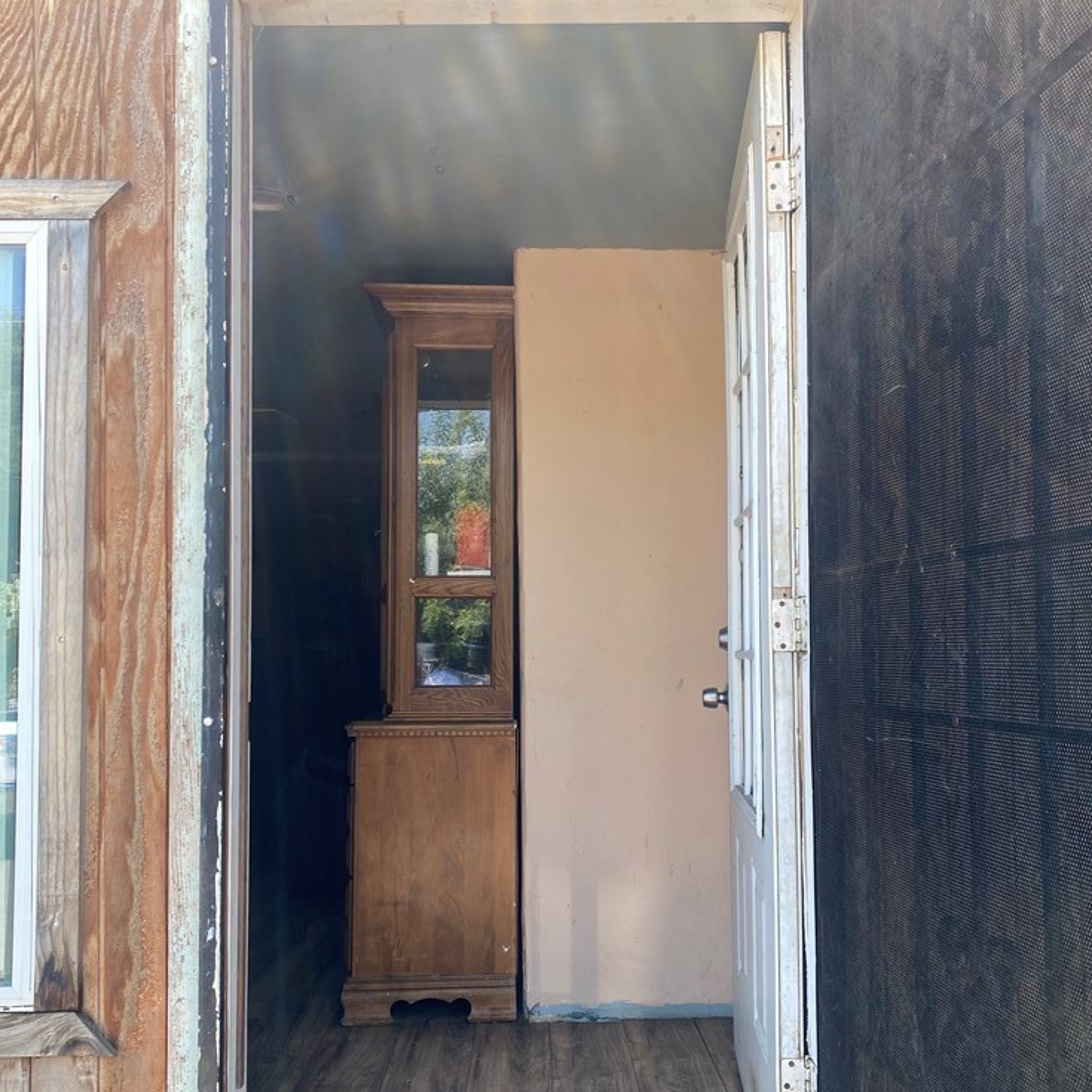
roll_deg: +0.3
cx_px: 562
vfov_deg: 51.0
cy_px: 612
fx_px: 1142
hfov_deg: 51.1
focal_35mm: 32
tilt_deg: +3.1
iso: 32
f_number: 1.8
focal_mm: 4.25
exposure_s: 1/242
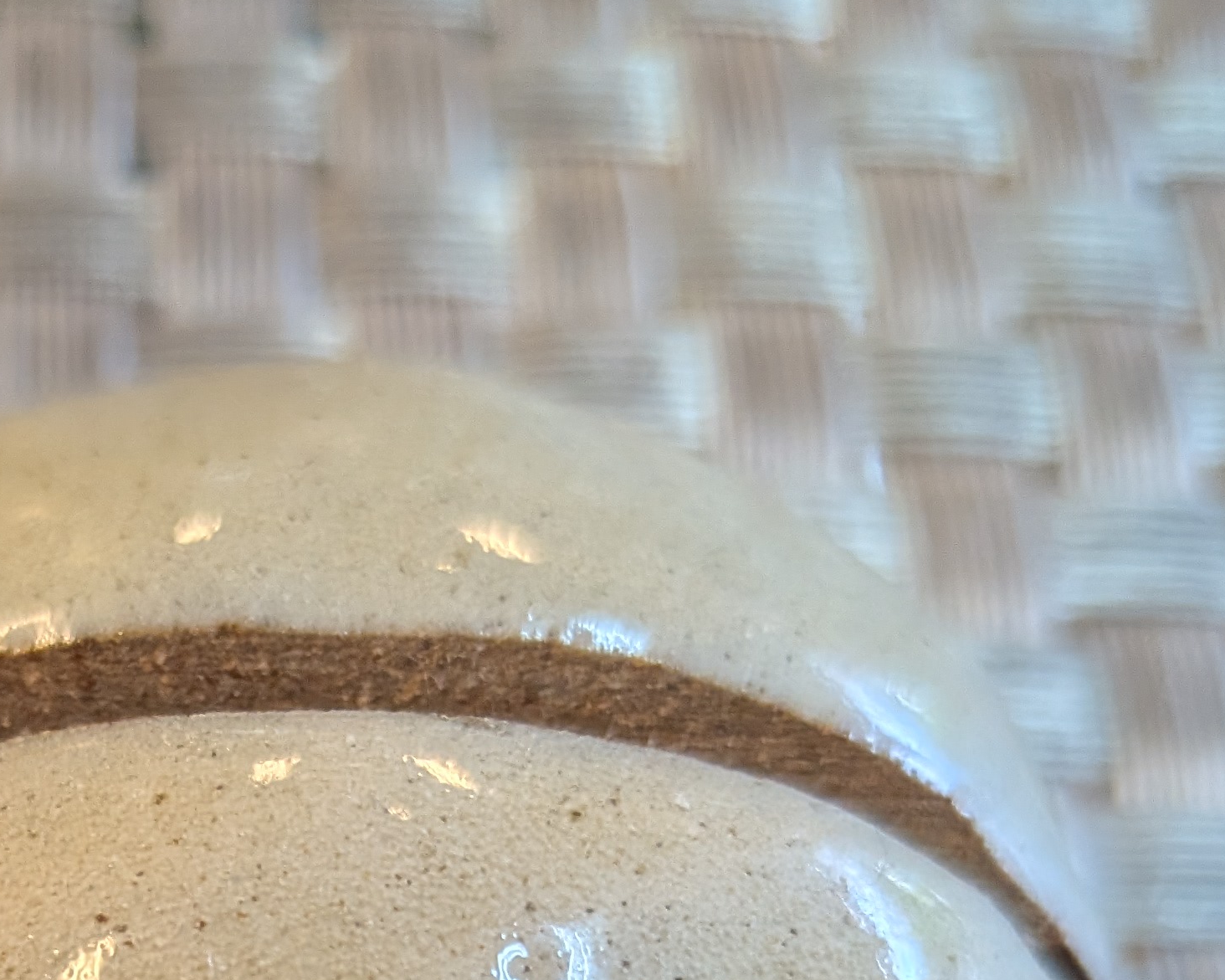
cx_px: 203
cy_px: 1226
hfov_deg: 28.8
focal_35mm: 64
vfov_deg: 21.8
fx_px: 2320
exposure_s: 1/148
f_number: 1.7
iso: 27
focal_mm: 4.53
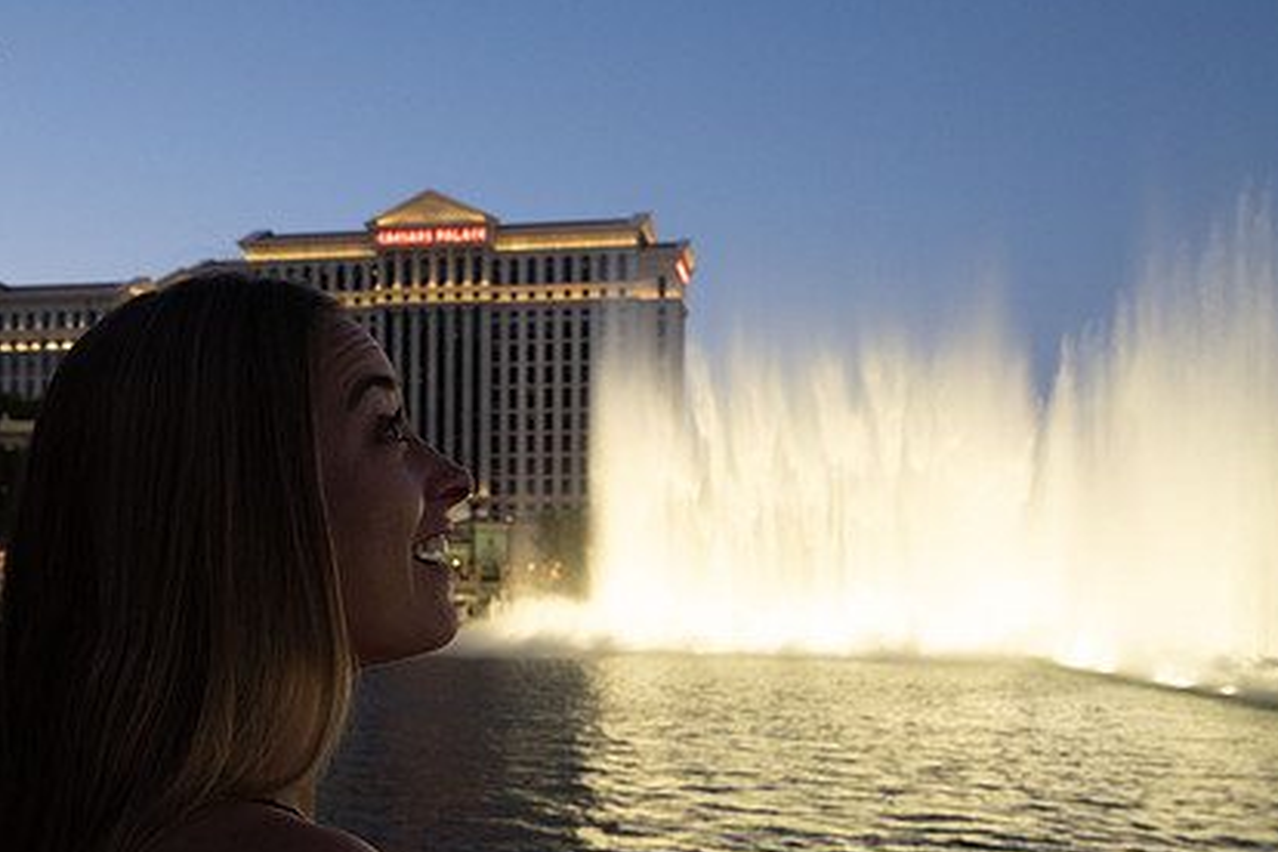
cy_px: 585
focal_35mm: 42
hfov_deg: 46.2
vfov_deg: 31.6
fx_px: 1491
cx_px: 540
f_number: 9
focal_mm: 30
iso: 2500
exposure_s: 1/60
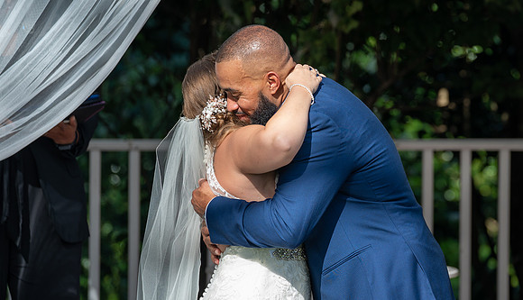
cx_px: 373
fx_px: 3717
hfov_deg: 8.0
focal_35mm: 267
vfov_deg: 4.6
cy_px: 155
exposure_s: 1/400
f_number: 4
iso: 50
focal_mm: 178
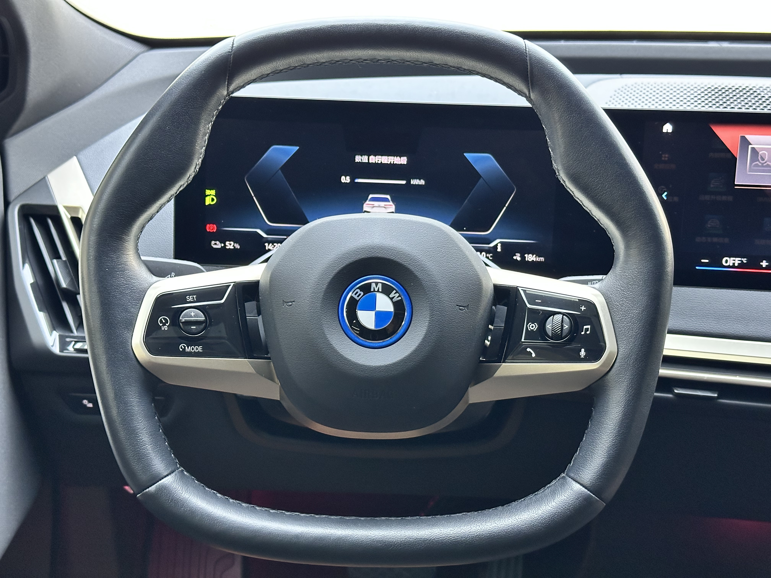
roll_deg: -1.4
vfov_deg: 30.3
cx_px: 386
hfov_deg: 39.7
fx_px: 1069
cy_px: 289
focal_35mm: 48
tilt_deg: -21.1
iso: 400
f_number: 1.78
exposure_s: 1/40
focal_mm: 6.86
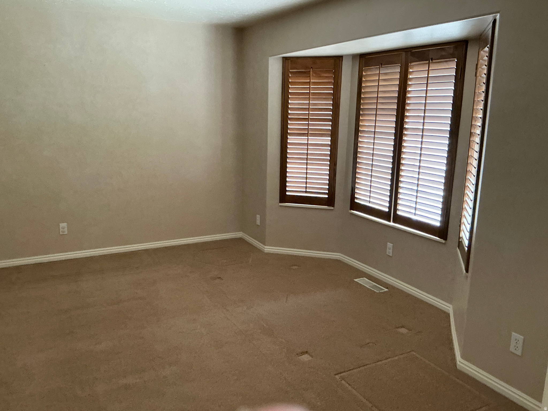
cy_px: 206
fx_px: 443
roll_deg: -0.5
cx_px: 274
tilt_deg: -13.3
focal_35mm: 28
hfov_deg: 63.4
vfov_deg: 49.7
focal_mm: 3
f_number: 1.8
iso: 250
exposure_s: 1/60
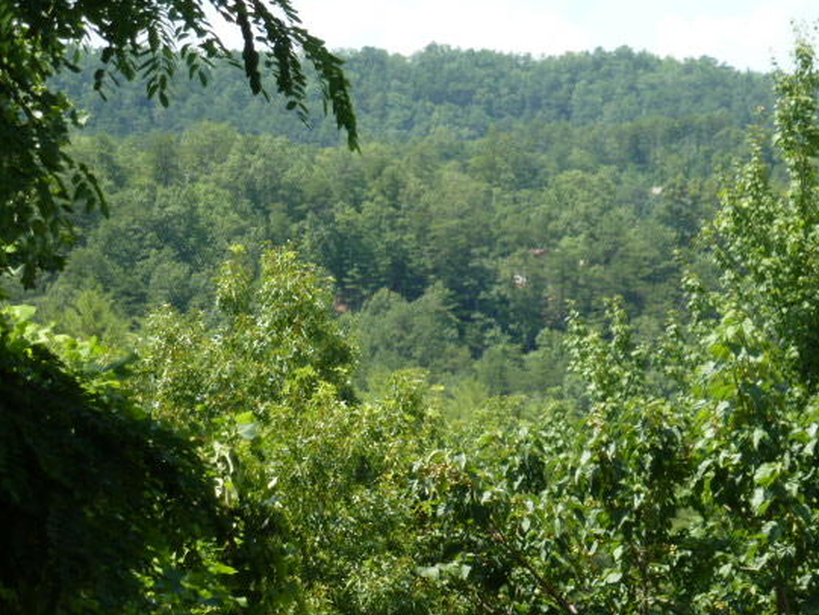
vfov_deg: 9.6
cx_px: 434
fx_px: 3668
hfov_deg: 12.7
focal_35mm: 155
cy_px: 288
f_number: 5.2
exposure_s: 1/160
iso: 100
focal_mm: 23.4
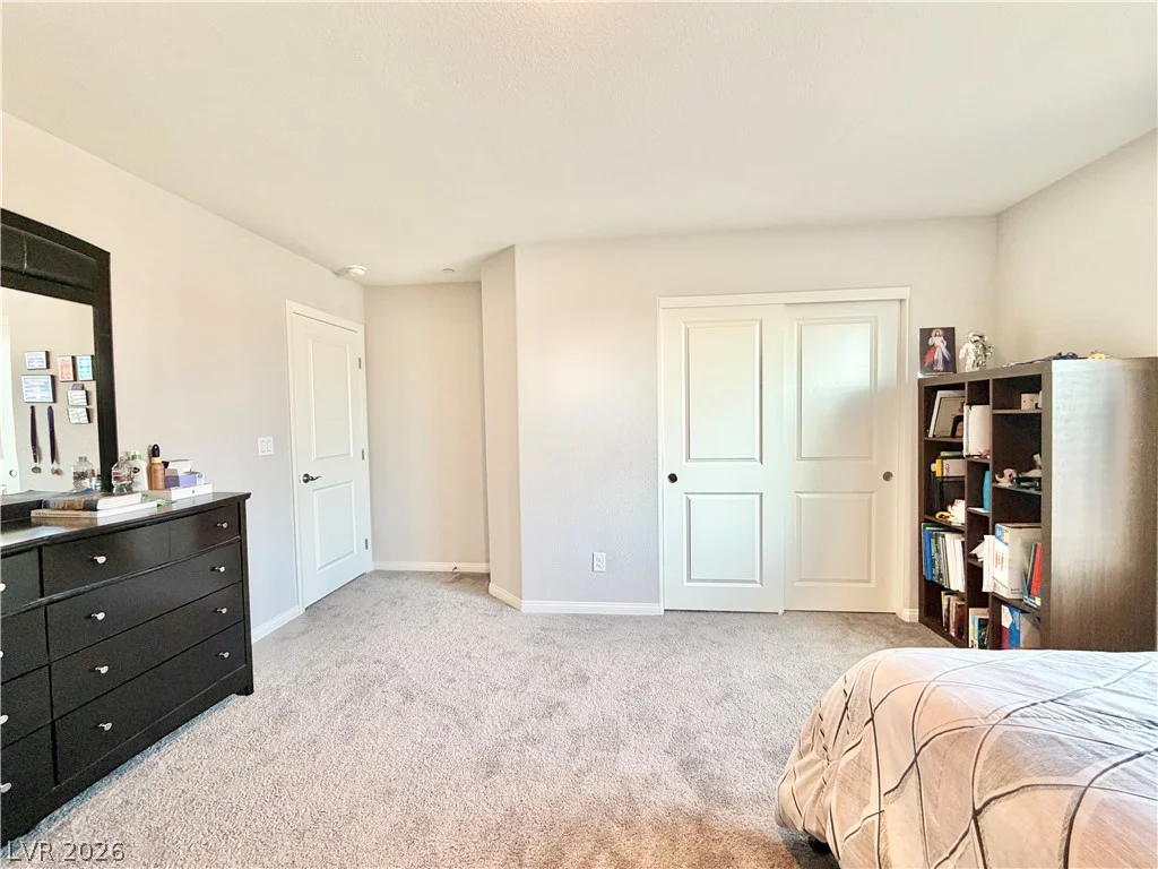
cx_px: 579
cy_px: 434
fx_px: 468
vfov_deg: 85.7
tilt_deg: -3.0
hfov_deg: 102.1
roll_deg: +1.0
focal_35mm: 14
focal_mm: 2.22
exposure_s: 1/60
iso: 200
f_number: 2.2
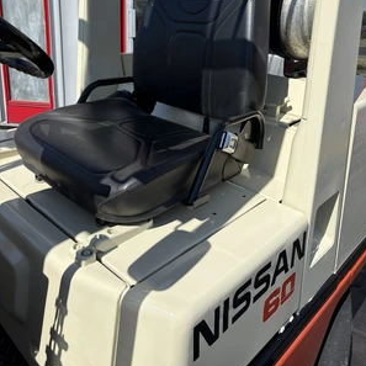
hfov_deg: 52.5
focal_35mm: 31
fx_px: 371
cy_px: 124
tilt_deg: -14.7
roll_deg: -2.3
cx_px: 184
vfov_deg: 51.6
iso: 50
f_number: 1.6
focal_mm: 5.96
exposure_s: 1/4608
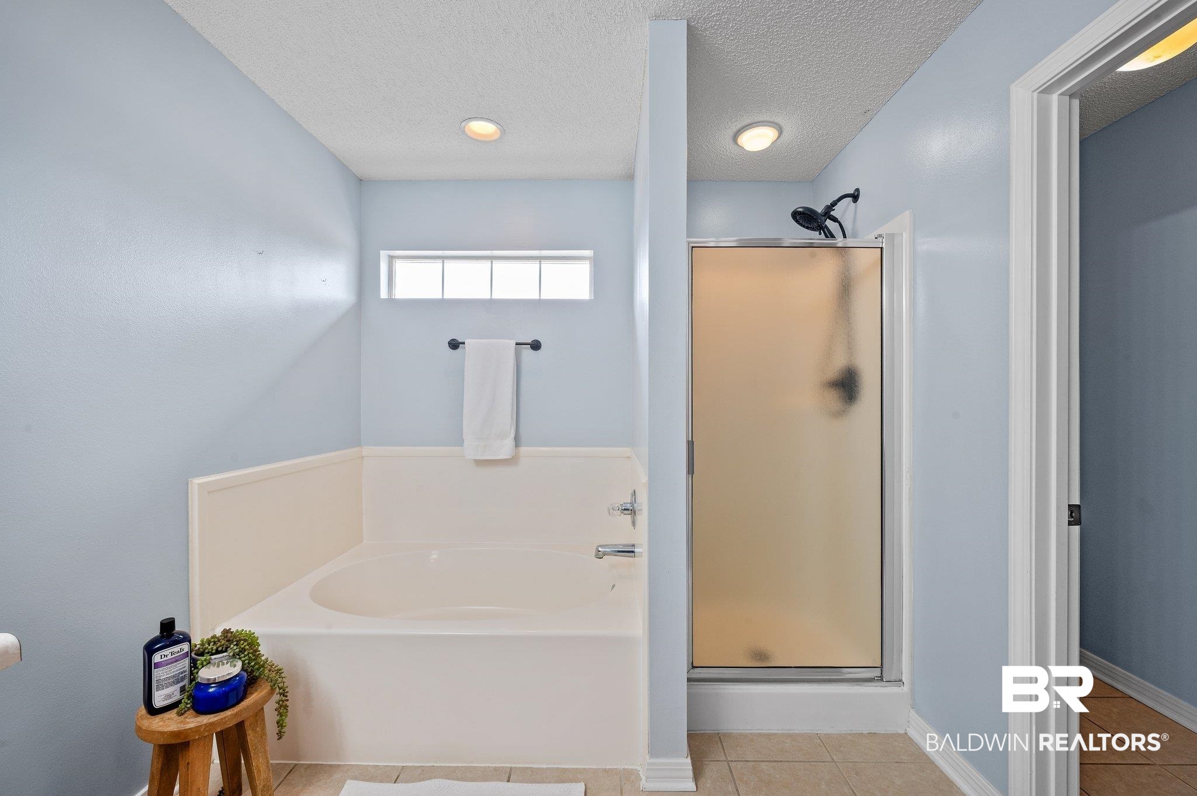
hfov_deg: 104.3
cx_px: 598
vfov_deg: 81.1
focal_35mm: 14
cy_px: 398
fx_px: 465
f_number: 11
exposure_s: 1/3
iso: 320
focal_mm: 14
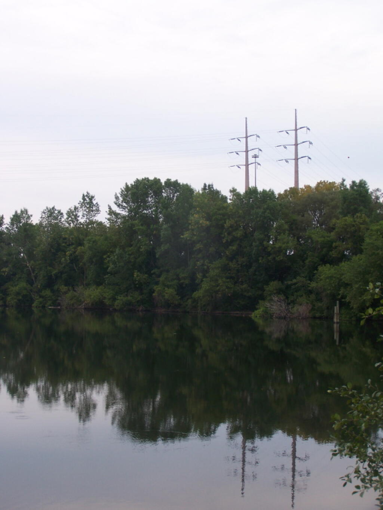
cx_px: 192
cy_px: 255
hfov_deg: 24.8
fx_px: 870
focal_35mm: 59
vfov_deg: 32.7
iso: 80
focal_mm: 9.8
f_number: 3.1
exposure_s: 1/100
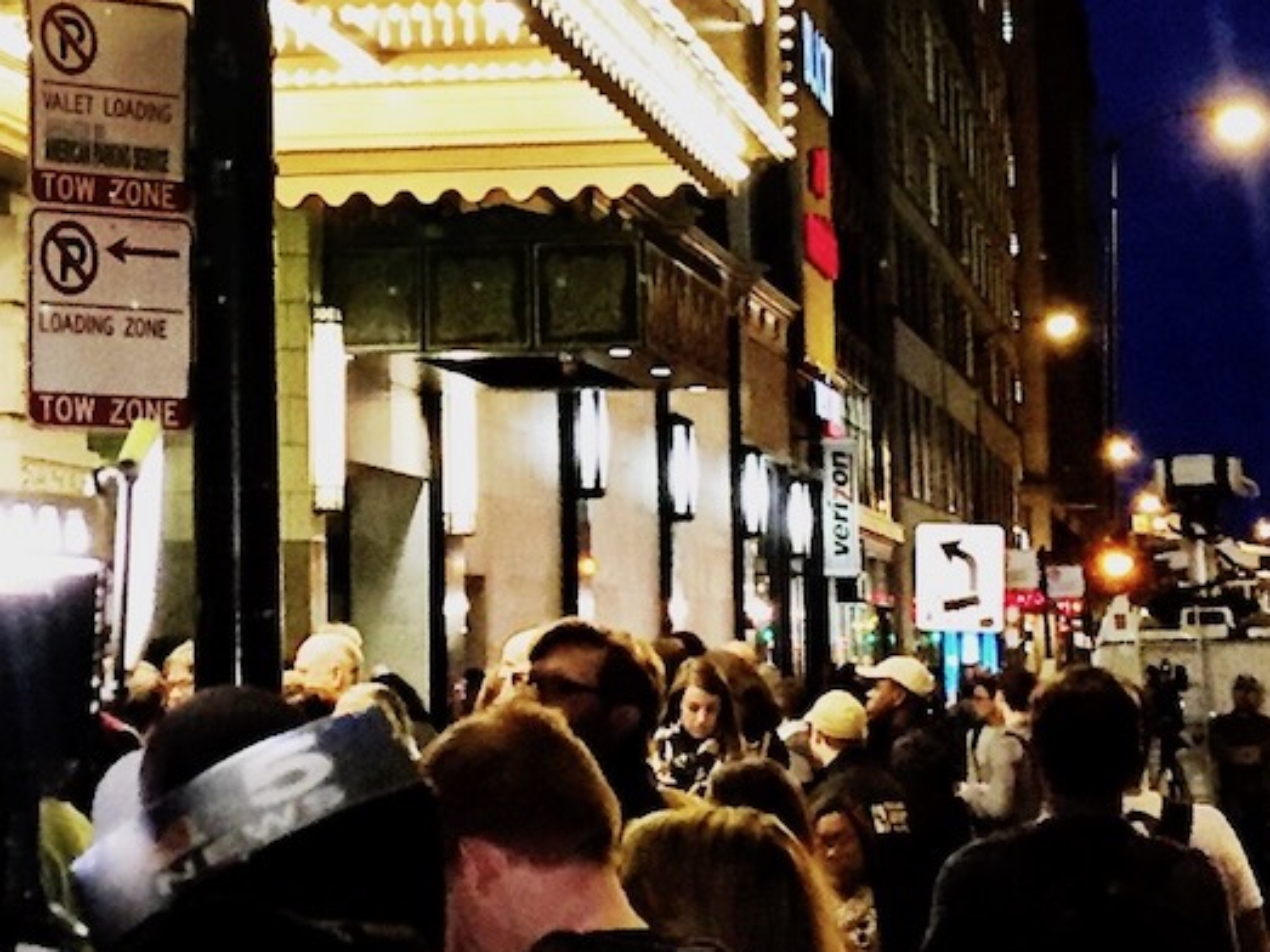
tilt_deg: +8.2
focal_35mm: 111
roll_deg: -0.7
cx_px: 114
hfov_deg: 17.5
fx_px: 4071
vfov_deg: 13.2
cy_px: 27
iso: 125
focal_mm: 4.15
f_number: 2.2
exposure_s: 1/30
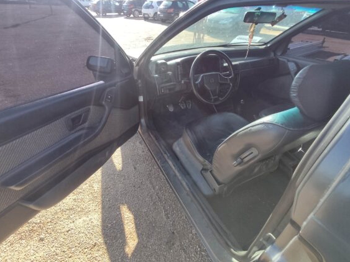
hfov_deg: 94.5
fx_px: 162
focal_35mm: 16
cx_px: 171
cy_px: 124
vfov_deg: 78.0
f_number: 2.2
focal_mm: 1.6
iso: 50
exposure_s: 1/291
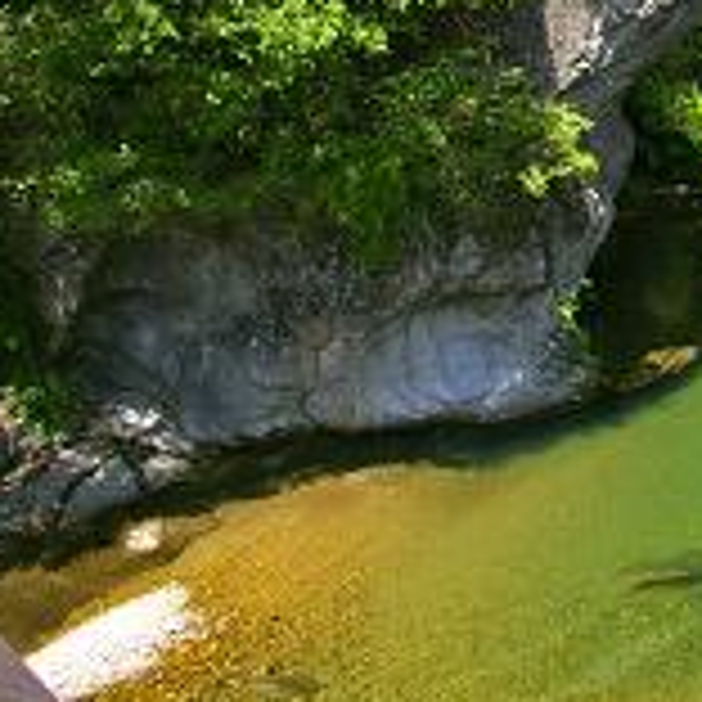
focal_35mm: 64
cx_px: 850
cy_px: 144
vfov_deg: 26.4
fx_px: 1468
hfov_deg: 24.3
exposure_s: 1/180
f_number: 9.5
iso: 200
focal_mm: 20
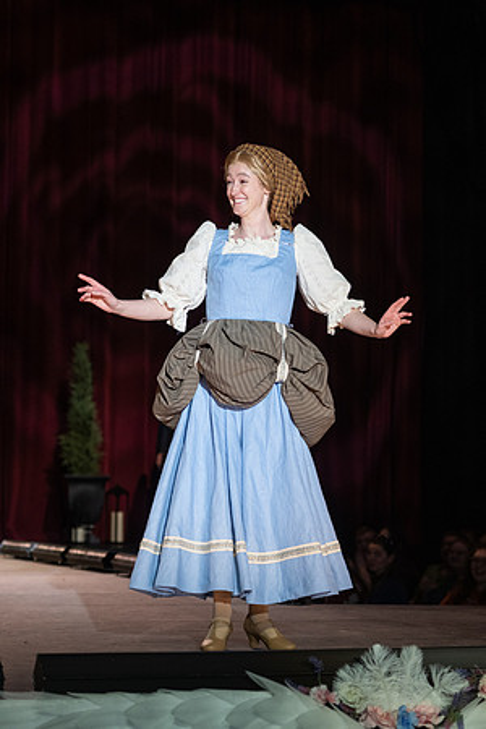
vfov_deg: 16.8
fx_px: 2466
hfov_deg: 11.2
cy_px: 366
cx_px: 331
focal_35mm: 122
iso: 640
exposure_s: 1/800
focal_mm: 80
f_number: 2.8
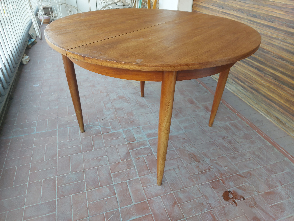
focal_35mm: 24
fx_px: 204
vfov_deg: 56.8
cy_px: 110
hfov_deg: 71.6
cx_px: 147
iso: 50
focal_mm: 5.23
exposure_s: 1/60
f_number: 1.8
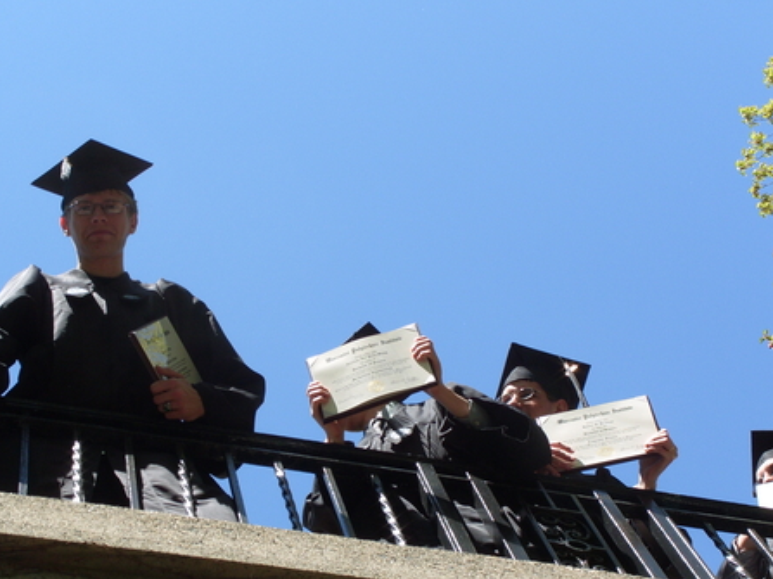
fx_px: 1853
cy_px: 335
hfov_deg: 23.5
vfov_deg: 17.8
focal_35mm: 83
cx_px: 320
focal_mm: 13
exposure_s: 1/350
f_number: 5.4
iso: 80
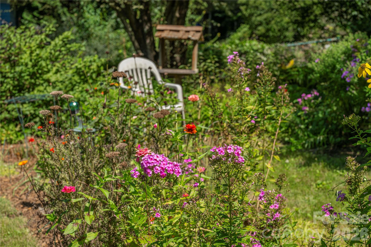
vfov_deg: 16.1
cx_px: 186
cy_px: 124
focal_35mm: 85
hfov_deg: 23.9
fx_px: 876
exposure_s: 1/500
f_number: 8
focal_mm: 85
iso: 320
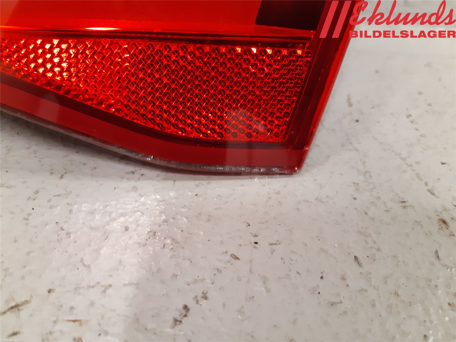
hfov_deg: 67.3
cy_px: 171
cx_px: 228
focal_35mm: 26
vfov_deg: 53.1
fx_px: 343
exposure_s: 1/25
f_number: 1.7
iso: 200
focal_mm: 3.93
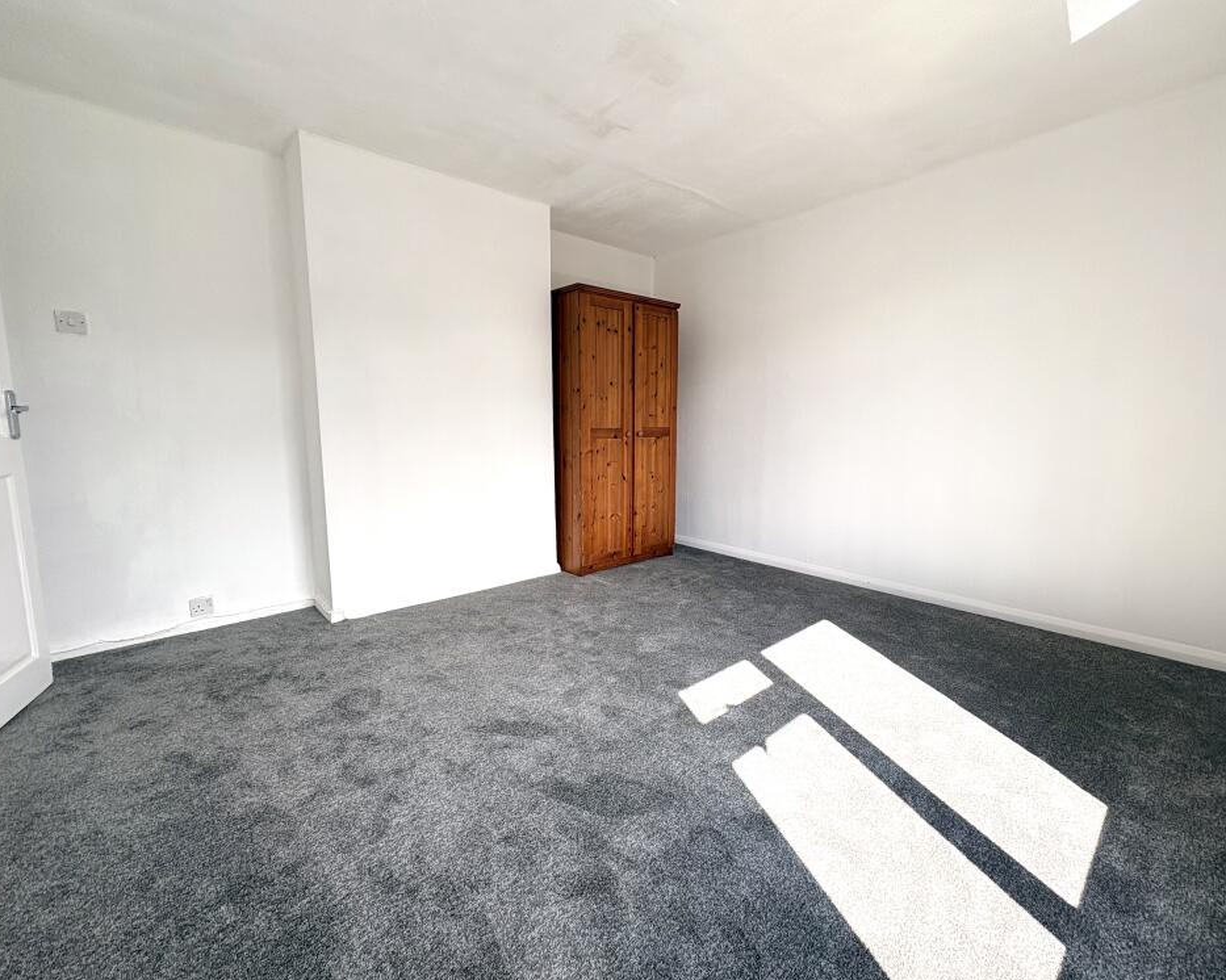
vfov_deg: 84.0
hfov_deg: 96.8
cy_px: 482
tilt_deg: -6.8
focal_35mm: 15
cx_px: 639
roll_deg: +0.2
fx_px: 544
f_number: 2.2
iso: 50
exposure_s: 1/195
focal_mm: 2.22
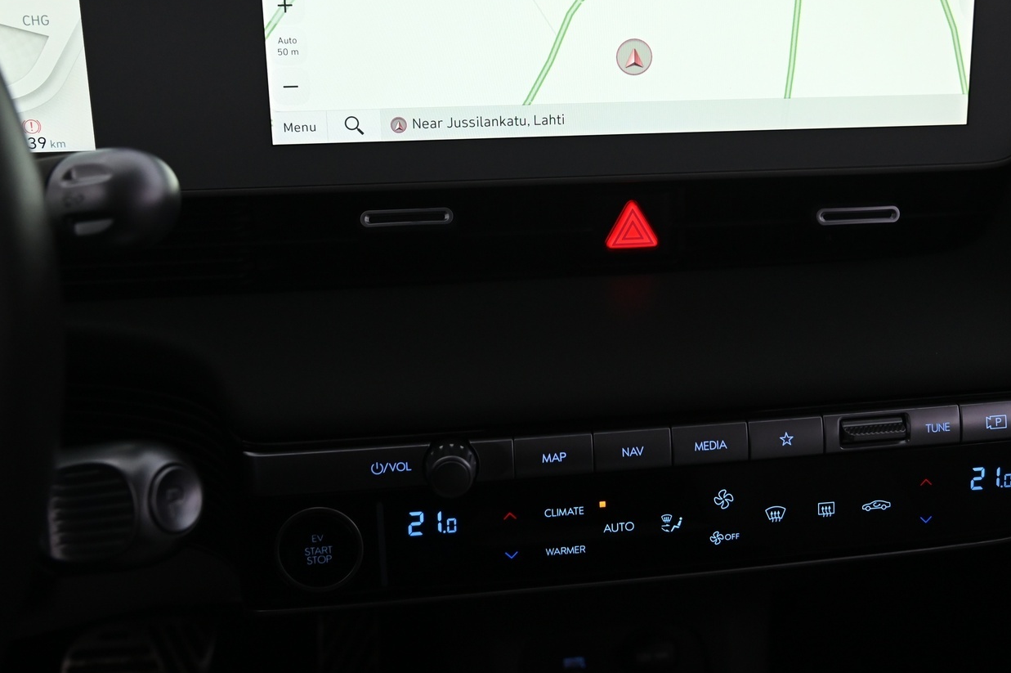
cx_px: 598
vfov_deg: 31.7
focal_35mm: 42
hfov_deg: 46.2
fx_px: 1179
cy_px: 247
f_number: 6.3
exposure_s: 1/50
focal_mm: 32
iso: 2000
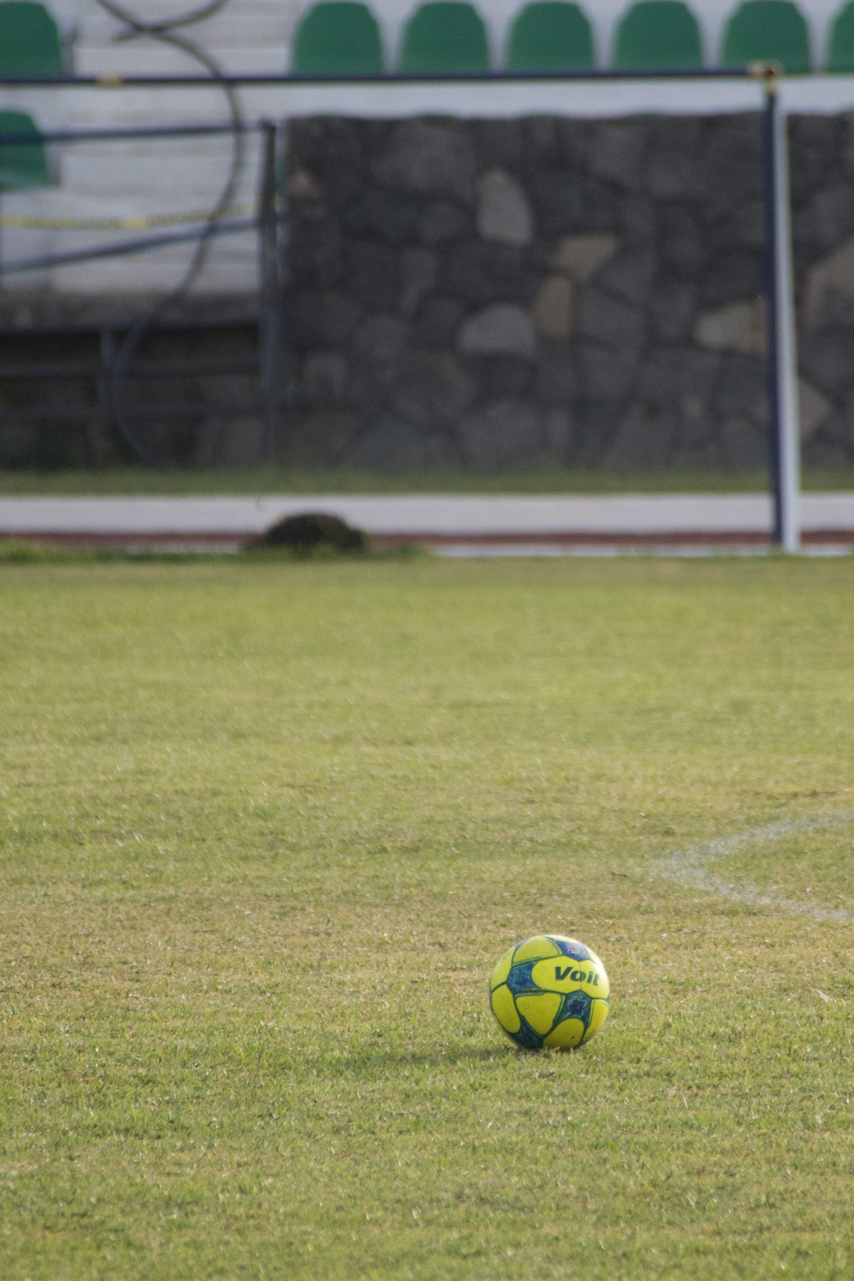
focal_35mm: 644
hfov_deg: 2.1
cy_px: 617
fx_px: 22916
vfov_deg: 3.2
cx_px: 436
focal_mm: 300
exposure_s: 1/1000
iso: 500
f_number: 5.6
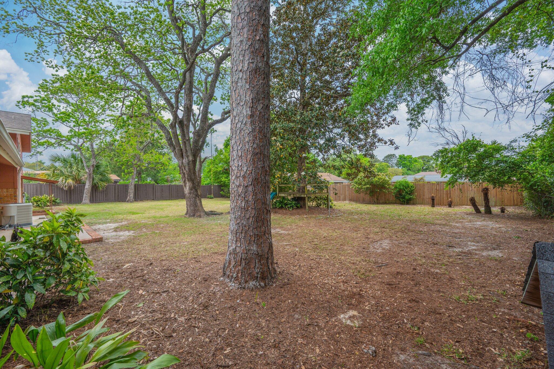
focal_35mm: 14
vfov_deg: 81.1
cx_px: 277
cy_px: 184
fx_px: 215
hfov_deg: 104.3
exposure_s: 1/125
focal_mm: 14
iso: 100
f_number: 9
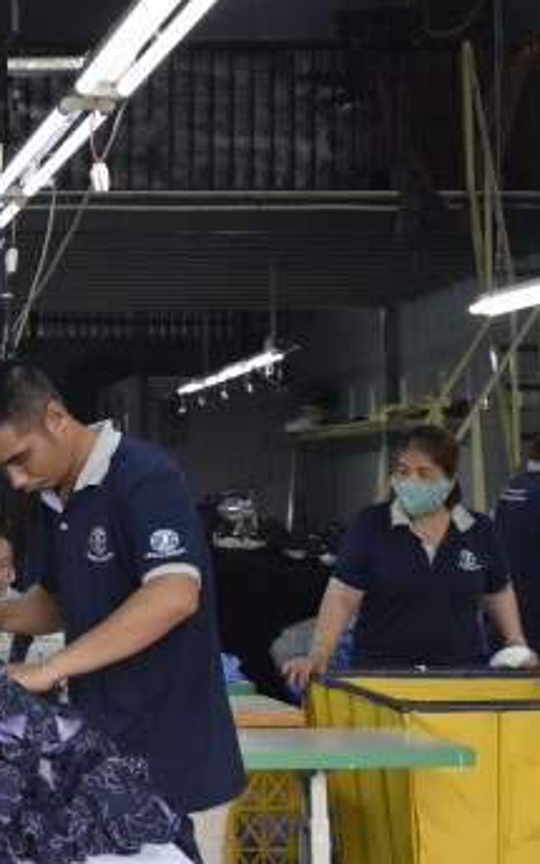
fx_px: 2260
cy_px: 372
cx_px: -163
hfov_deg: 13.2
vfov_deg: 21.6
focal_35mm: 96
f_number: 7.1
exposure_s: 1/200
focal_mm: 36
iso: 1600
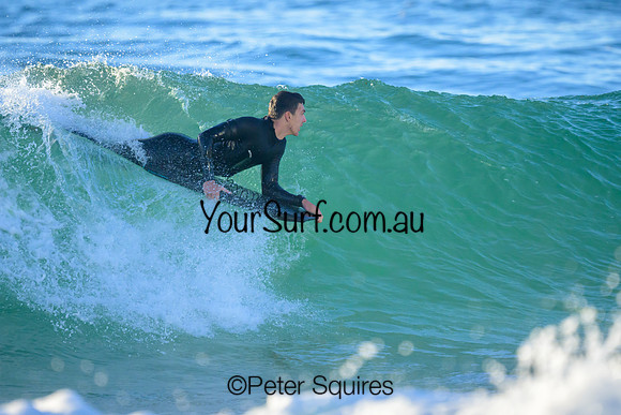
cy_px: 181
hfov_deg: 2.0
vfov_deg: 1.3
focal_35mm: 1057
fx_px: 18240
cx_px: 261
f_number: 6.3
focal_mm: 800
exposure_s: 1/2000
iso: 1400
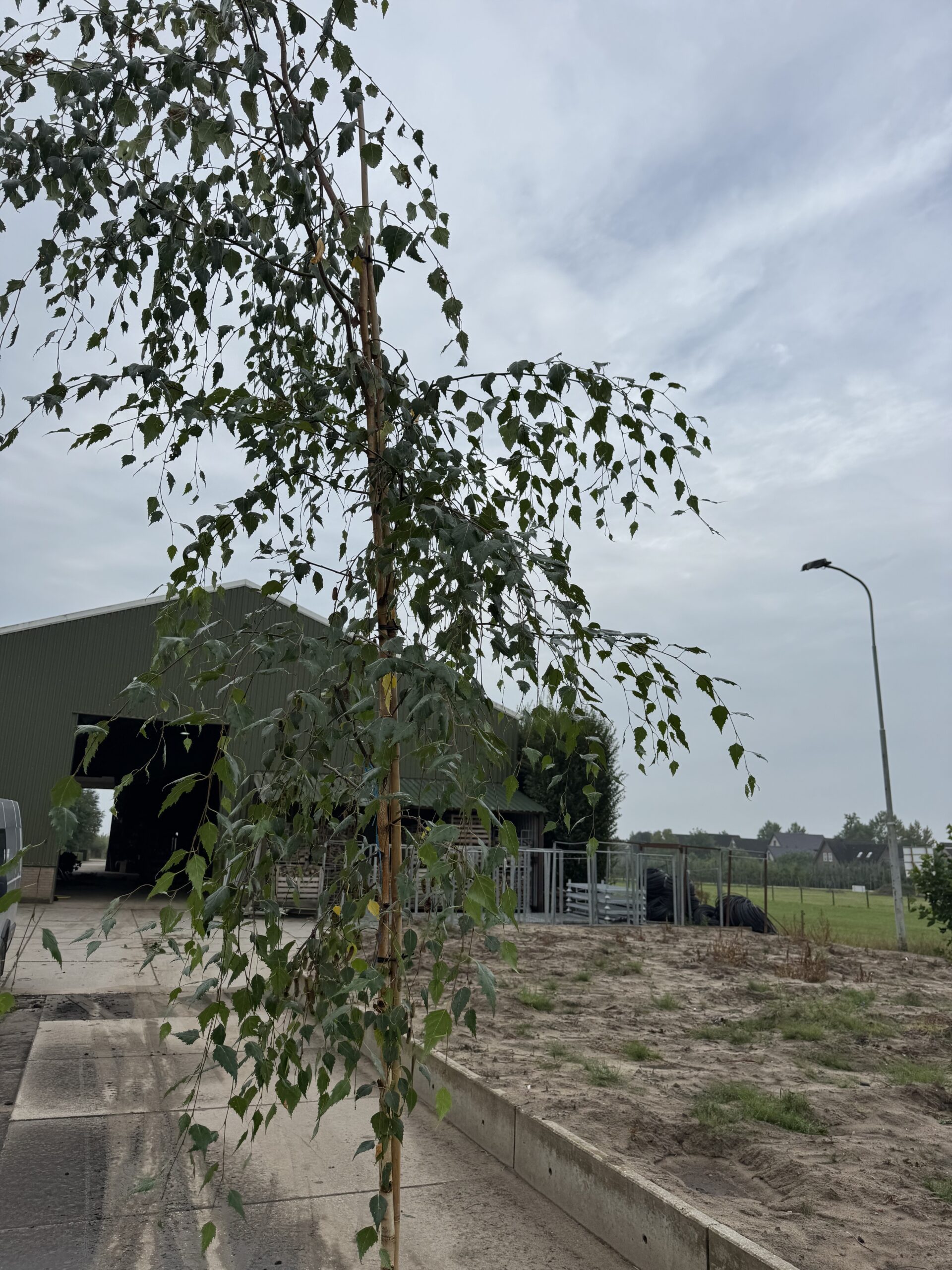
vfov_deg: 71.6
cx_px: 476
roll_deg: -2.3
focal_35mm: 24
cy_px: 635
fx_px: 880
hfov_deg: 56.8
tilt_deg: +13.4
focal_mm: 6.76
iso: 80
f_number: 1.78
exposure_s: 1/4310
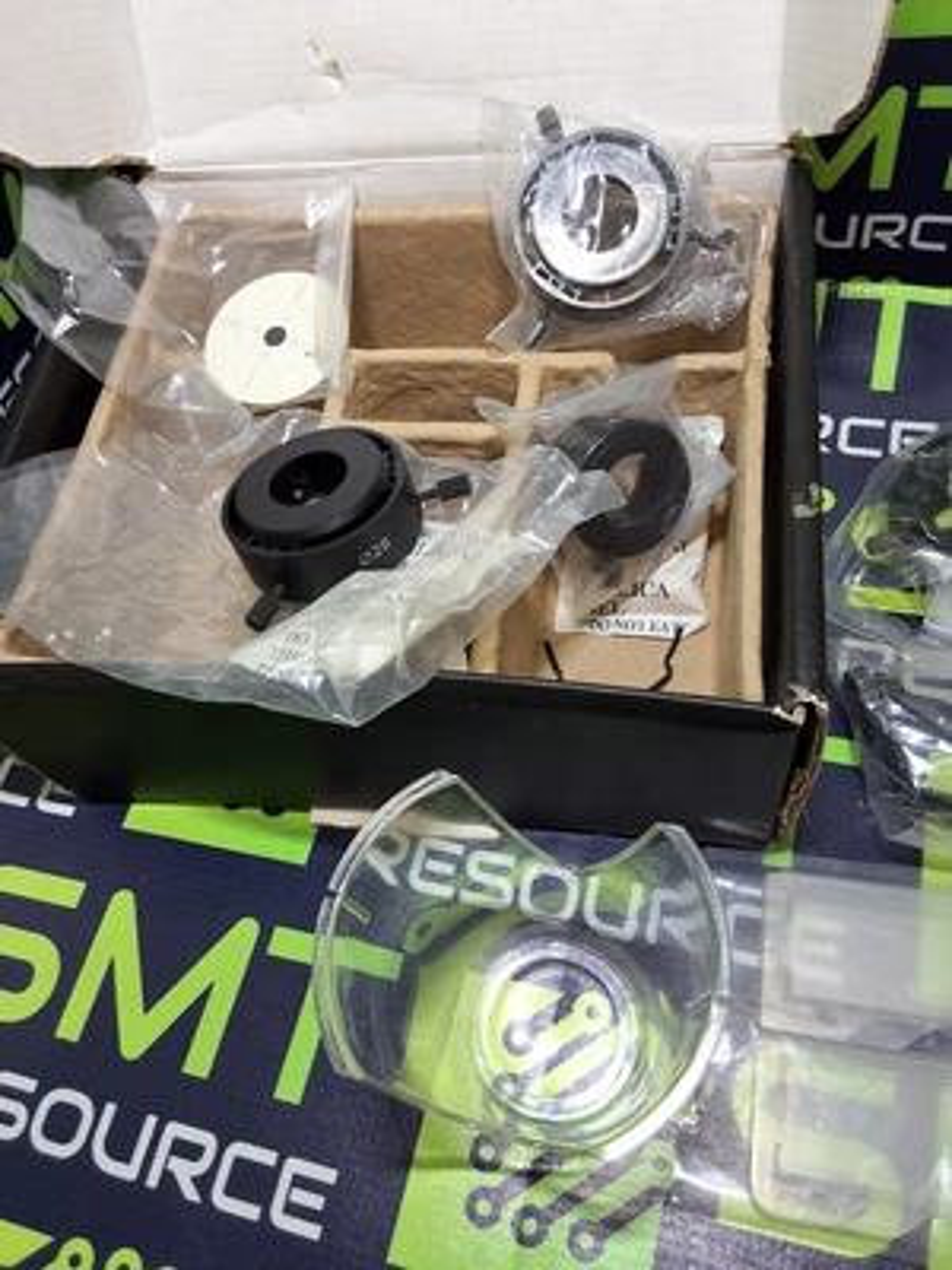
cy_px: 635
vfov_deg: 63.4
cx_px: 476
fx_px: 1027
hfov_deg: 49.7
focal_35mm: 28
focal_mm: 2.91
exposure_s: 1/40
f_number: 1.9
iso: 80
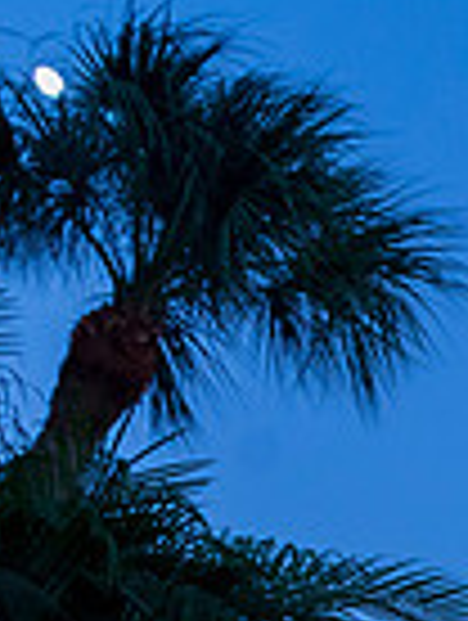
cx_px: 1170
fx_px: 2031
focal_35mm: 113
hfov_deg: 10.9
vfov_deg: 16.4
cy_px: 812
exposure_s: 1/125
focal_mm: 28
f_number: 4
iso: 2000
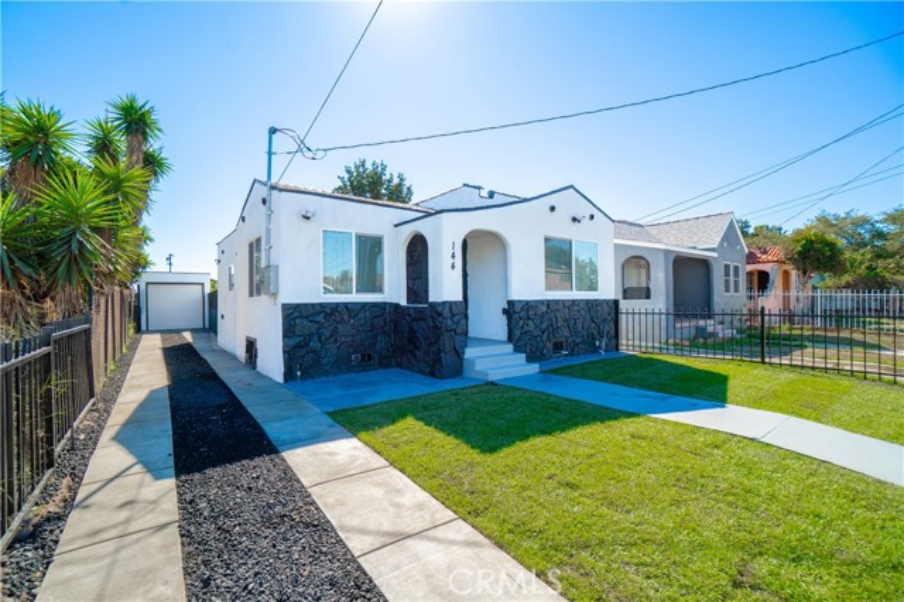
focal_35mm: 15
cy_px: 301
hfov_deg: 100.4
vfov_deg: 77.3
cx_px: 452
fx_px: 376
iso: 100
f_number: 7.1
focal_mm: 10
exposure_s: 1/250
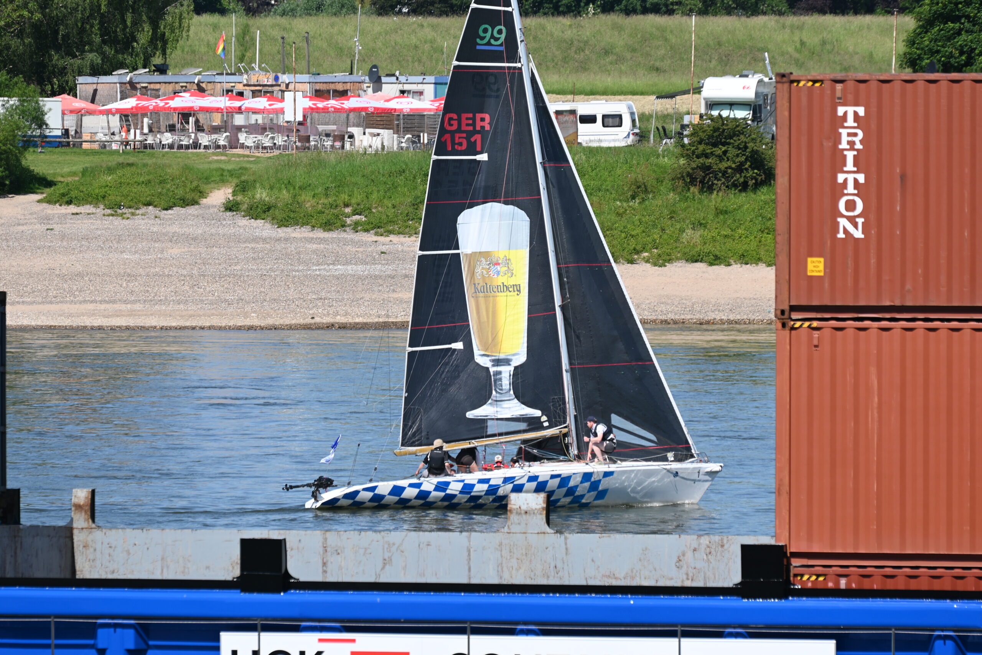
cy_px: 328
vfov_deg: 4.2
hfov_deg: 6.2
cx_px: 491
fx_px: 9002
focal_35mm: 330
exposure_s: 1/640
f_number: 6.3
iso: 100
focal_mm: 220
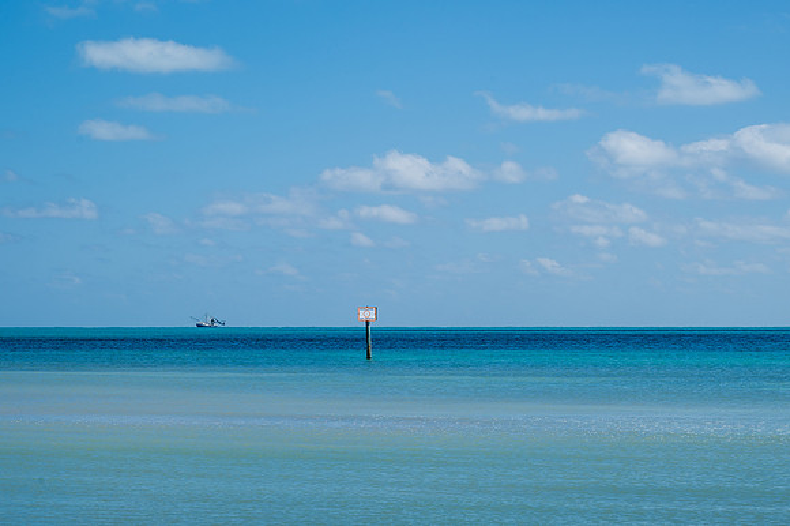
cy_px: 263
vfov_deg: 12.9
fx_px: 2331
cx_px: 395
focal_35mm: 106
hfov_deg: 19.2
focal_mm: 70
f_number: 13
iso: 125
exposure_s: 1/200
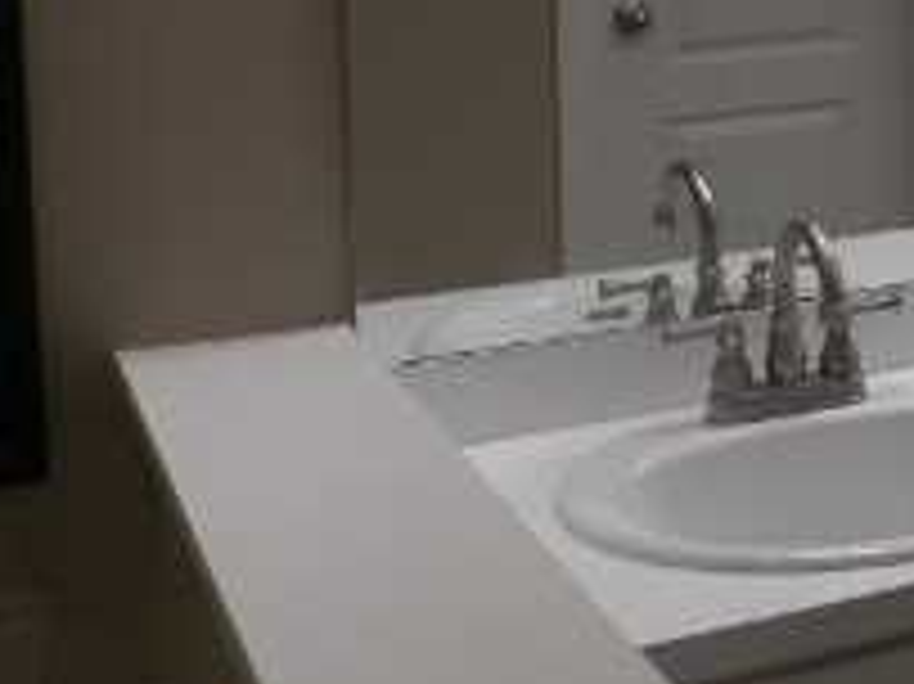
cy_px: -189
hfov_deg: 20.9
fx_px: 2164
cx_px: 1292
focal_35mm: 82
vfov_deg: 17.0
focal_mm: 4.6
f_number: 2.8
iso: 100
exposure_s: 1/30
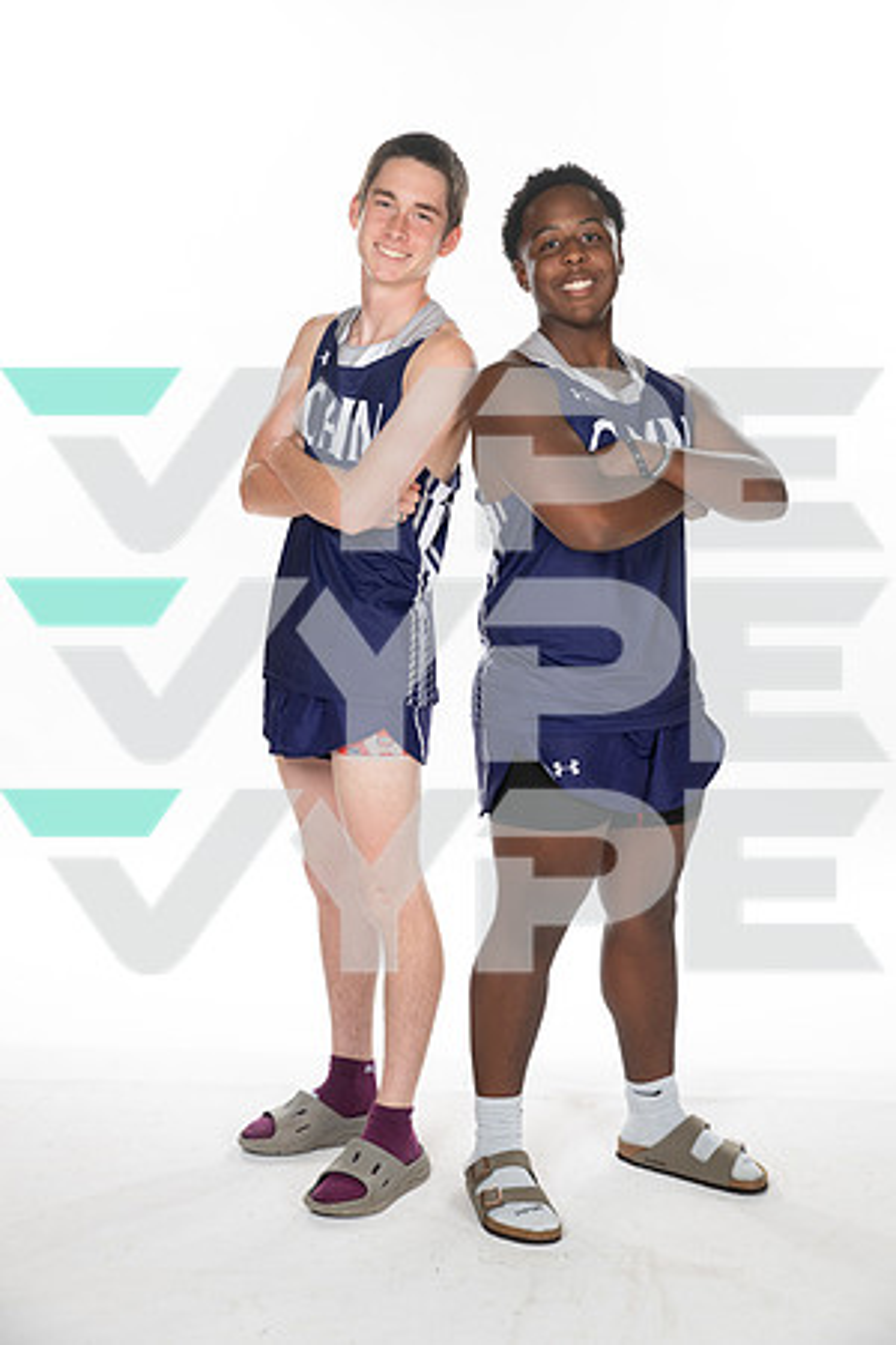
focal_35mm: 60
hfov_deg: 22.6
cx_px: 448
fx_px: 2240
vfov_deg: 33.4
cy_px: 672
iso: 800
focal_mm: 60
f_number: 7.1
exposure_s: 1/320
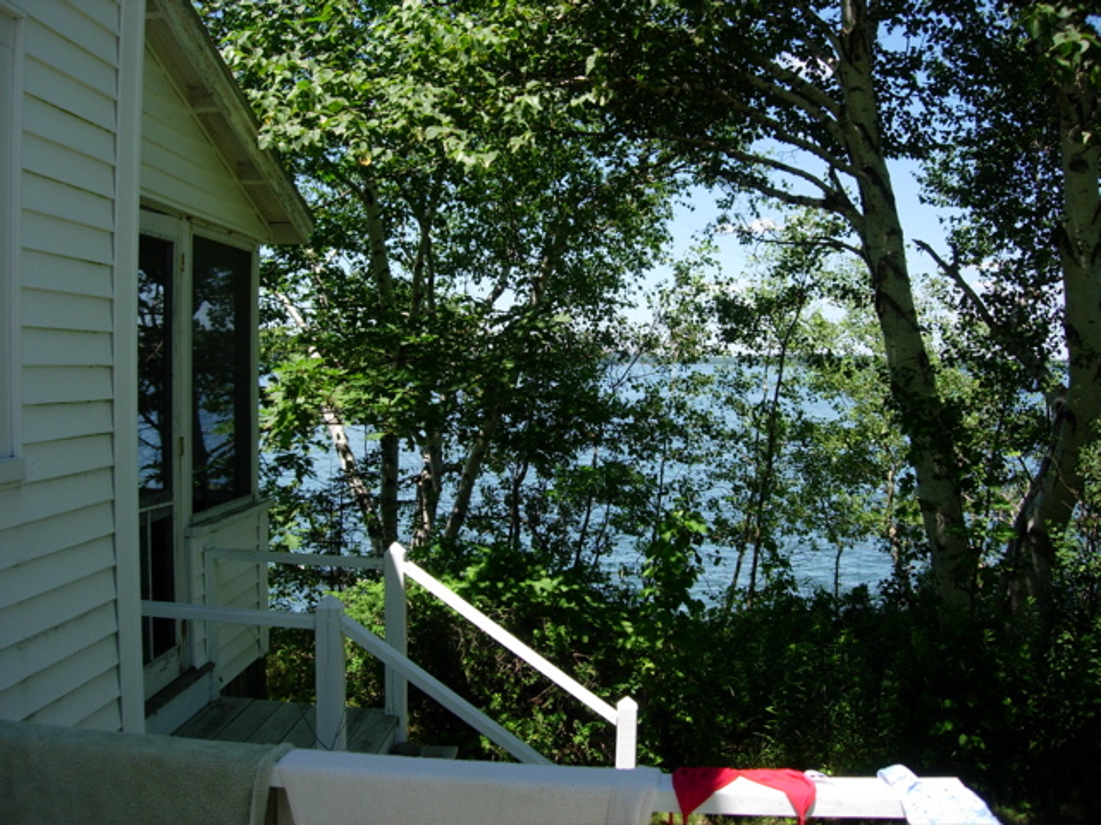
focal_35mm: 38
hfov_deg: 49.0
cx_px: 550
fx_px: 1209
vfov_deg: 37.7
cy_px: 412
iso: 64
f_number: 2.8
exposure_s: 1/861
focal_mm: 7.8
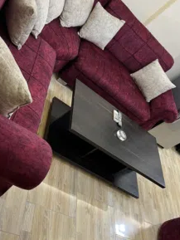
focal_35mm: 36
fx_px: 249
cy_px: 112
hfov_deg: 39.7
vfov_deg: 51.3
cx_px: 90
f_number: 1.6
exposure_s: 1/50
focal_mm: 5.1
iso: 200
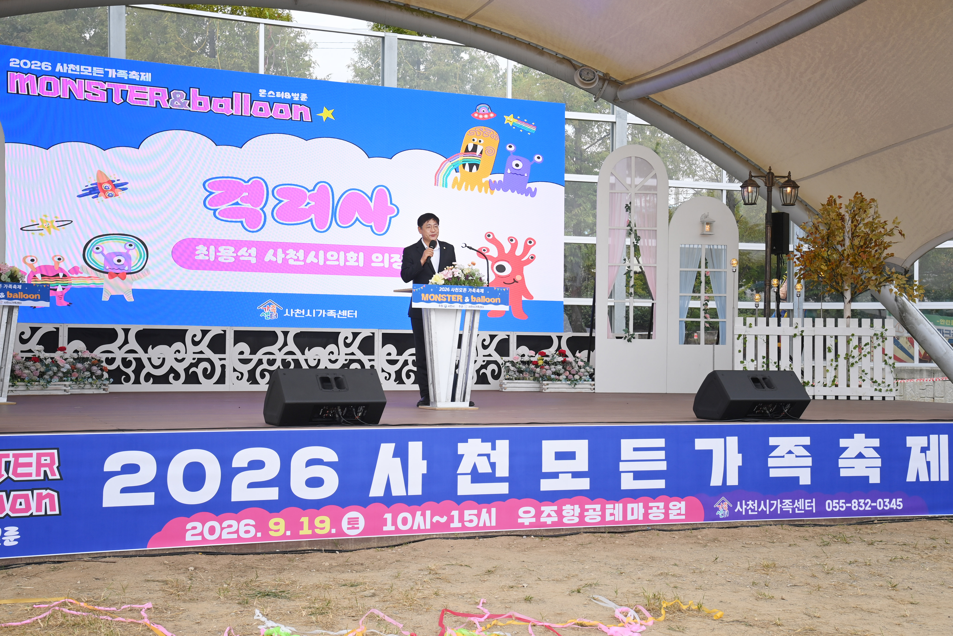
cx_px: 476
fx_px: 1271
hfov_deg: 41.1
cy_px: 318
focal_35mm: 48
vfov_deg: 28.1
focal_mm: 48
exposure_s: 1/250
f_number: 7.1
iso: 160
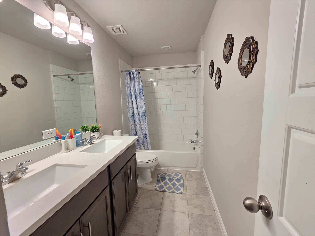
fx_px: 118
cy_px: 118
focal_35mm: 13
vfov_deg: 89.9
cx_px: 158
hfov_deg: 106.2
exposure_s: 1/120
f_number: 2.2
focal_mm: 2.2
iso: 160
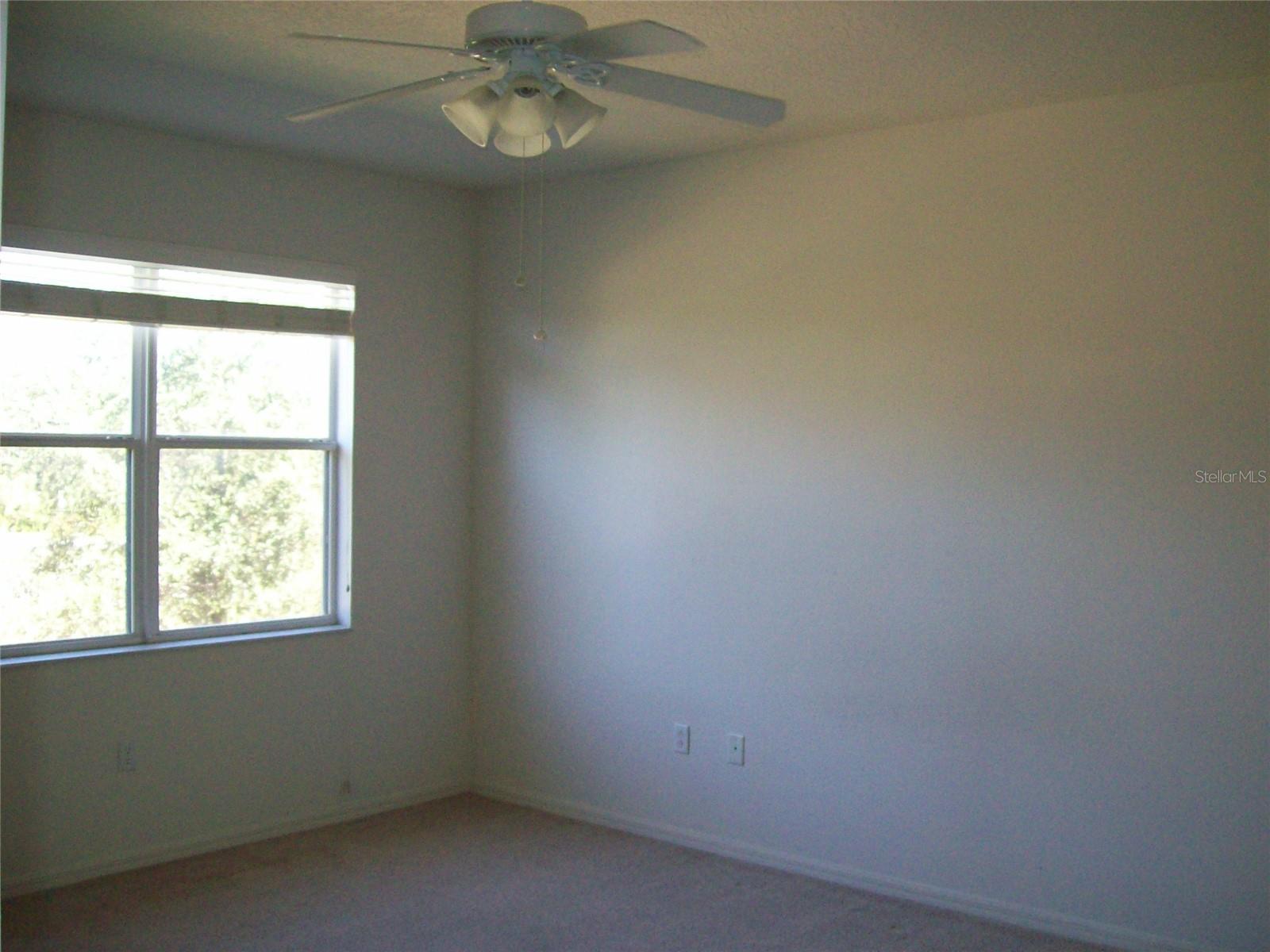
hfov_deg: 51.4
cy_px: 476
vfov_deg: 39.7
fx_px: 1321
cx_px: 635
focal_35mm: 36
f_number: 2.7
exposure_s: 1/105
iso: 200
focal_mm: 6
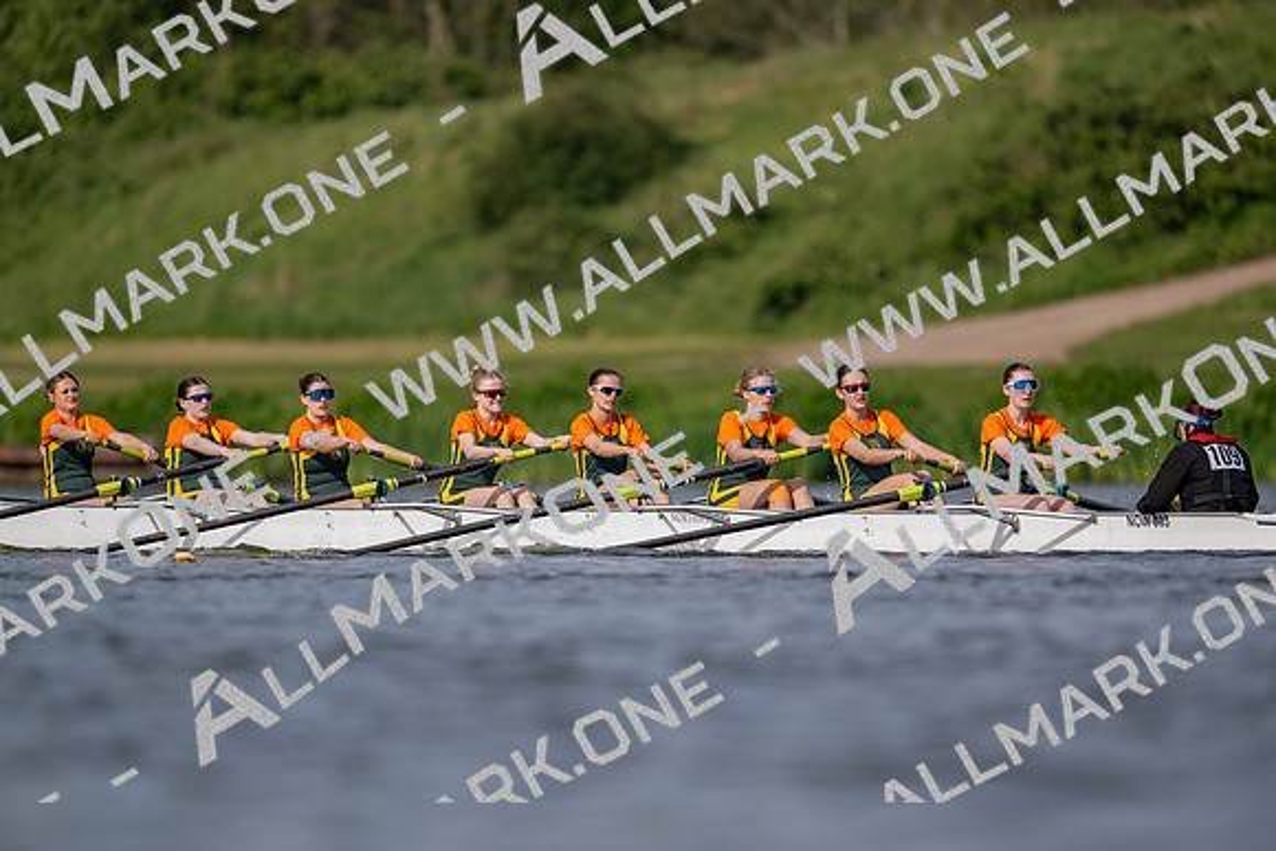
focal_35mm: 600
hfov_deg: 3.4
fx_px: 21271
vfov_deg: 2.3
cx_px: 638
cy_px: 426
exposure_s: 1/2500
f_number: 4
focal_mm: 600
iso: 250
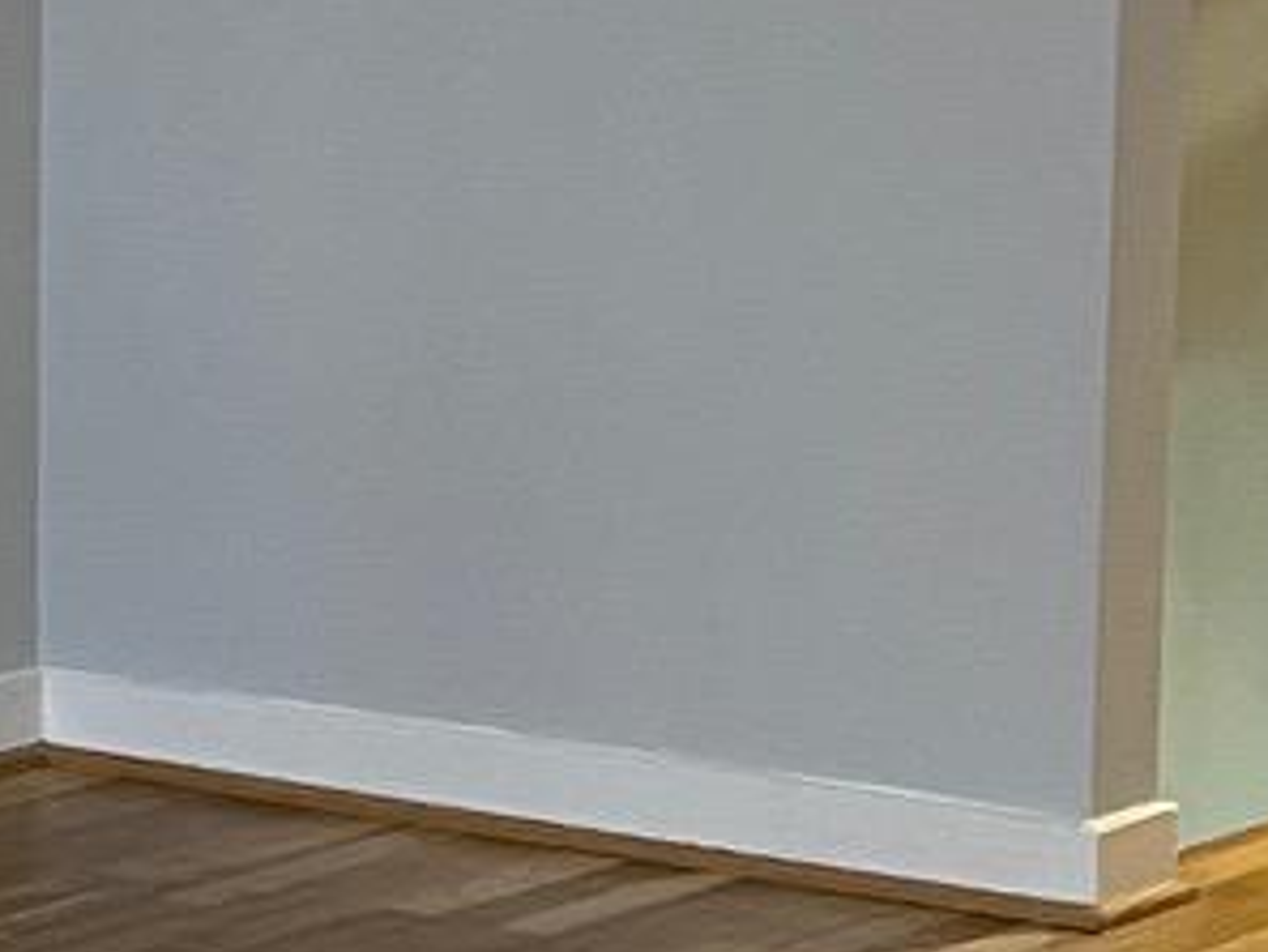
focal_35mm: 179
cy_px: 773
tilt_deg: -11.5
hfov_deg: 10.8
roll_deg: +0.5
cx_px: -256
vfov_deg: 8.3
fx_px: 6560
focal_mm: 5.1
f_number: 1.6
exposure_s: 1/60
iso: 250
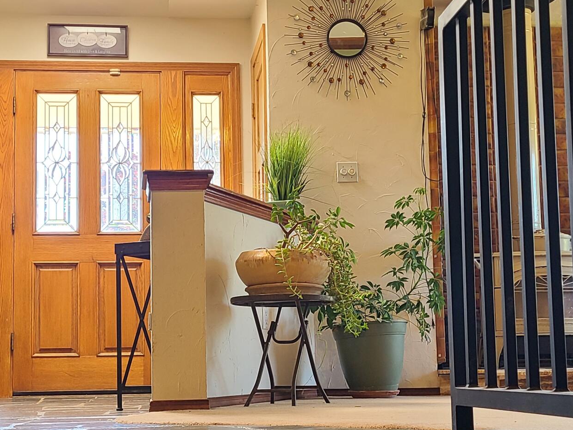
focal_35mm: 63
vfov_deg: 23.3
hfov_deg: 30.7
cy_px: 237
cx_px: 249
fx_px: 1043
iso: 80
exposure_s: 1/49
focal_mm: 5.4
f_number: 1.8
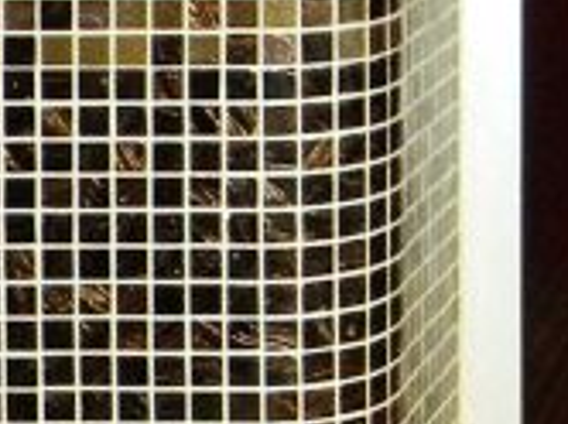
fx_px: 2769
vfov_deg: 8.7
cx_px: 1095
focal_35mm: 169
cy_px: 506
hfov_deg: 10.8
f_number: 3.5
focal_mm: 5
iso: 400
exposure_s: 1/26
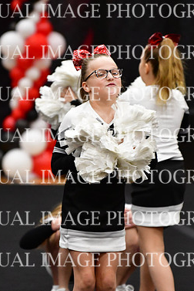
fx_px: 3719
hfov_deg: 3.0
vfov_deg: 4.5
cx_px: 101
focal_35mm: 461
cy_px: 156
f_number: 2.8
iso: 4000
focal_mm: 200
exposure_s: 1/800
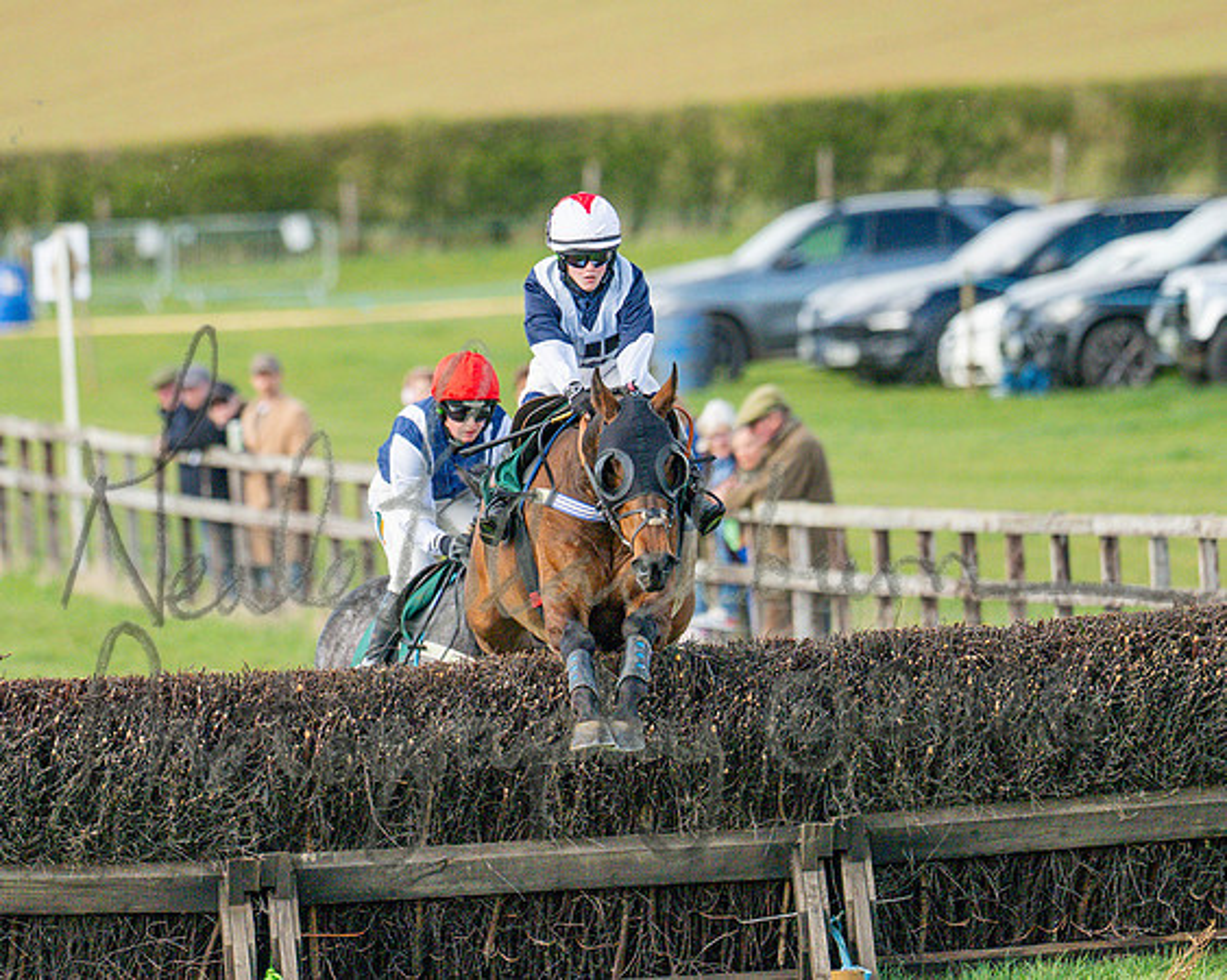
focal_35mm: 880
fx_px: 31953
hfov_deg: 2.2
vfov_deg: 1.8
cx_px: 436
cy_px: 342
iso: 400
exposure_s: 1/2000
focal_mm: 400
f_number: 4.5
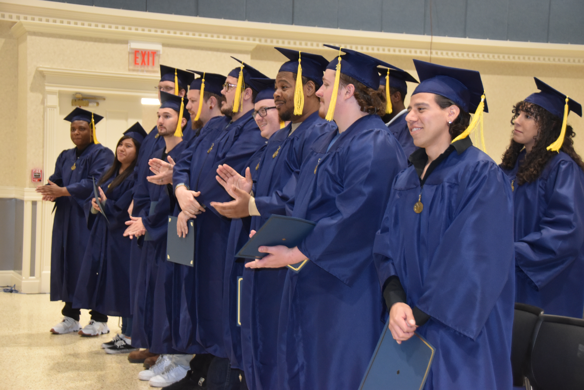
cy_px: 195
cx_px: 292
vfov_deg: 20.6
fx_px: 1071
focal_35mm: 66
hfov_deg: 30.5
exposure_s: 1/125
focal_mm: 44
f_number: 4.5
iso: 1400
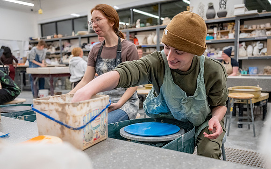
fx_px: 245
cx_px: 140
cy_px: 101
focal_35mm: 33
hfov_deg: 57.8
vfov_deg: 37.9
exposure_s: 1/500
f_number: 3.2
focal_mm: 29
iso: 1600
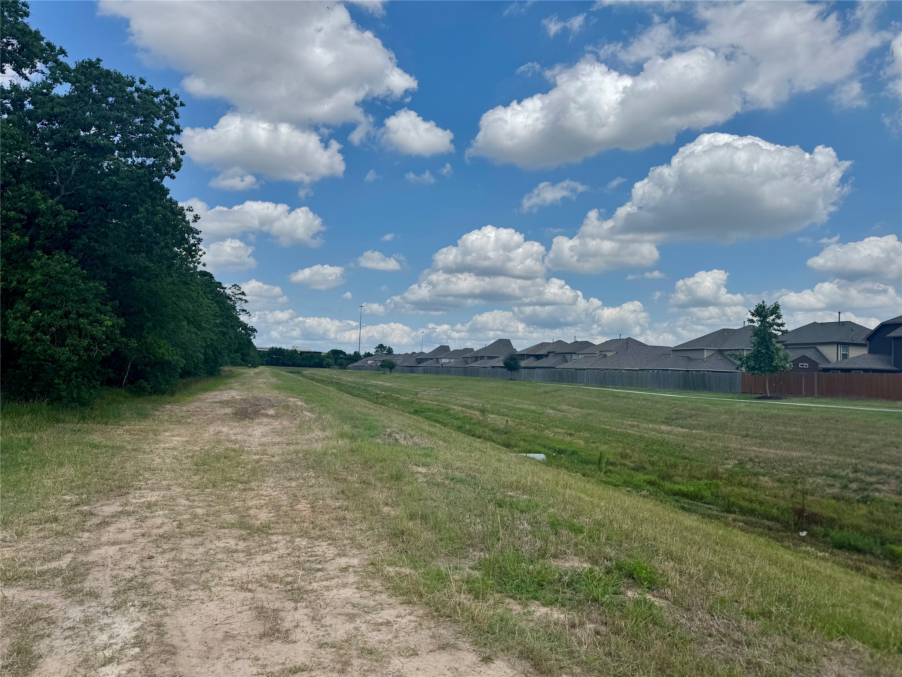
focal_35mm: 24
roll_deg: -2.0
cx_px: 451
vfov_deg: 56.8
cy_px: 338
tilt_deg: +2.6
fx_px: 625
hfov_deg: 71.6
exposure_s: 1/7937
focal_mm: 6.76
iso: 80
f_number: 1.78
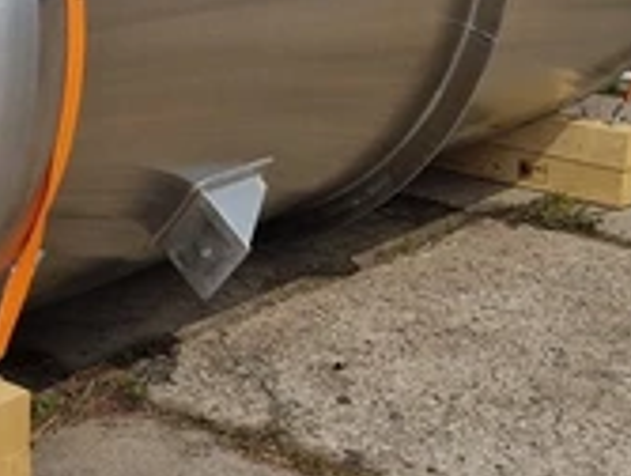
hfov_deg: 18.4
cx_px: -38
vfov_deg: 14.1
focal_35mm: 103
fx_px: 1882
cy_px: -47
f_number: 1.8
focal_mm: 5.4
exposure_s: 1/3800
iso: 50
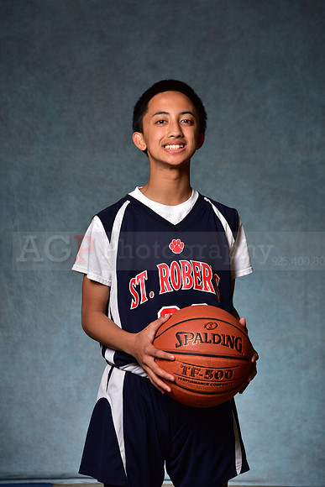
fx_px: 947
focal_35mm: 70
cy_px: 244
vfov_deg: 28.8
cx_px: 162
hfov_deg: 19.5
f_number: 5
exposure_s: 1/200
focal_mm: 70
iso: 100
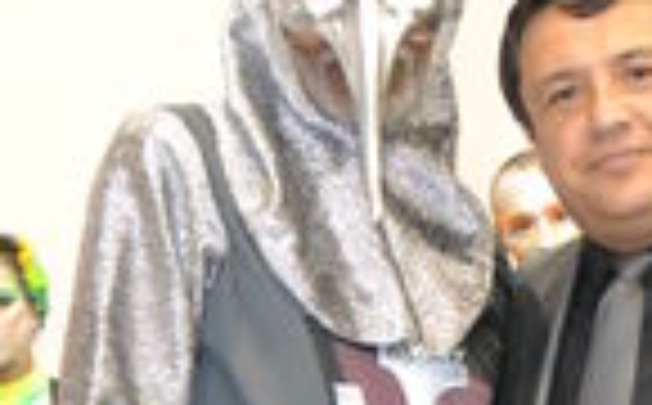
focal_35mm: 142
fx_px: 2518
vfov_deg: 9.1
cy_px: 446
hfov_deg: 14.7
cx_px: 427
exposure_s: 1/60
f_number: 4
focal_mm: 28
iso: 2500
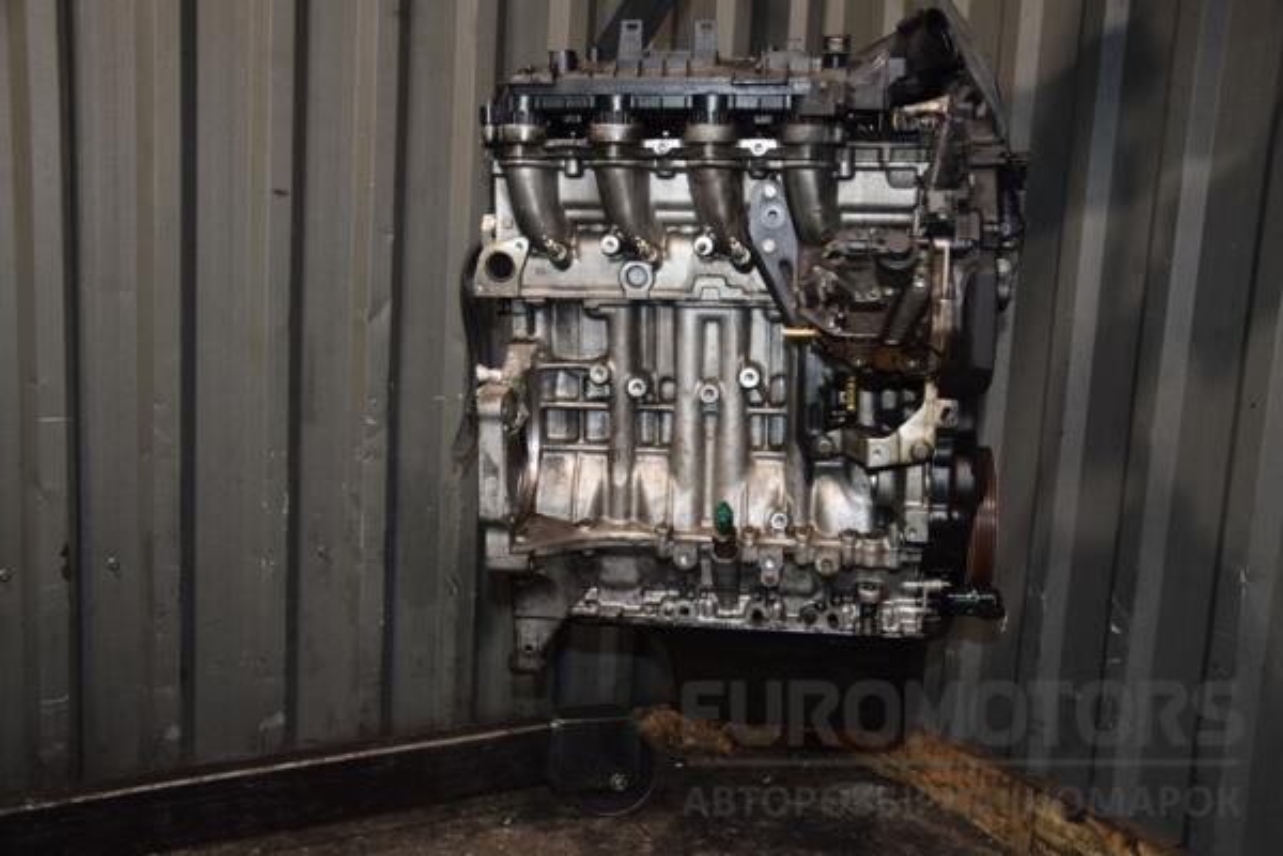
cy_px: 428
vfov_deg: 36.9
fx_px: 1283
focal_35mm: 36
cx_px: 642
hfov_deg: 53.1
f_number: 5
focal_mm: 24
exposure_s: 1/60
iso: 800
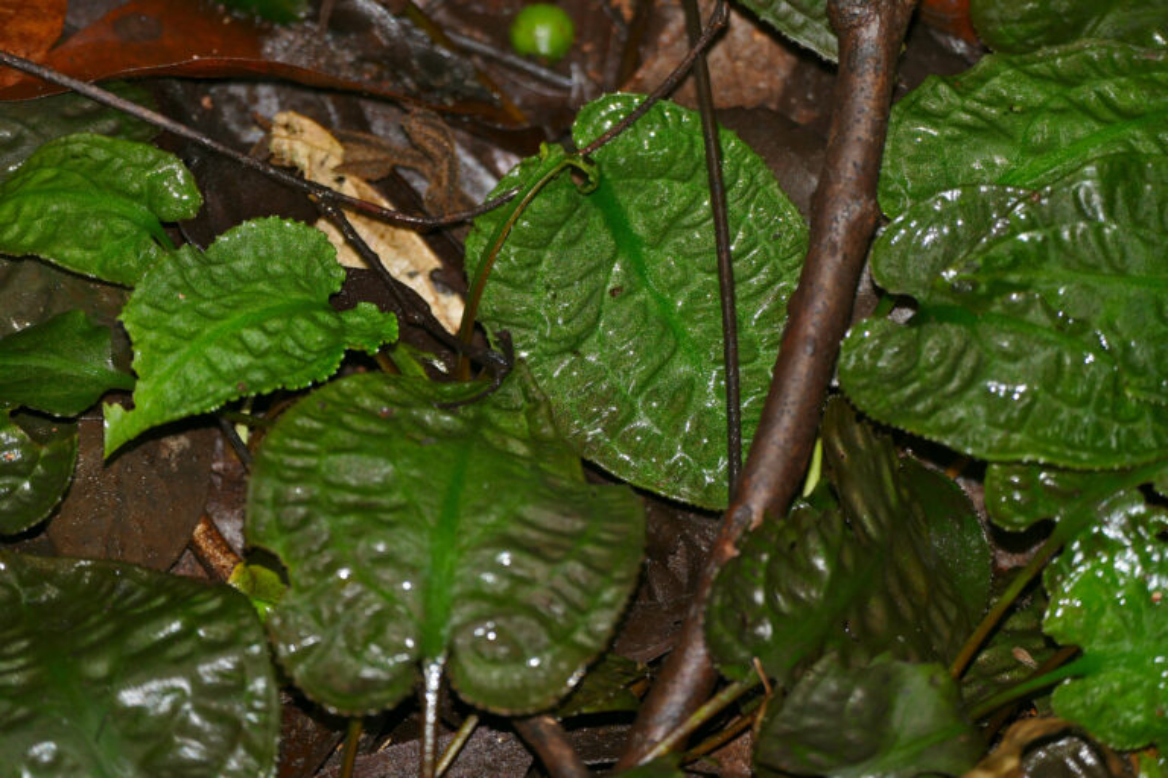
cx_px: 584
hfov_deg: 5.2
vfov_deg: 3.4
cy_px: 389
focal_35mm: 400
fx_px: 12977
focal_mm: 146
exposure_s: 1/125
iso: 160
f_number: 4
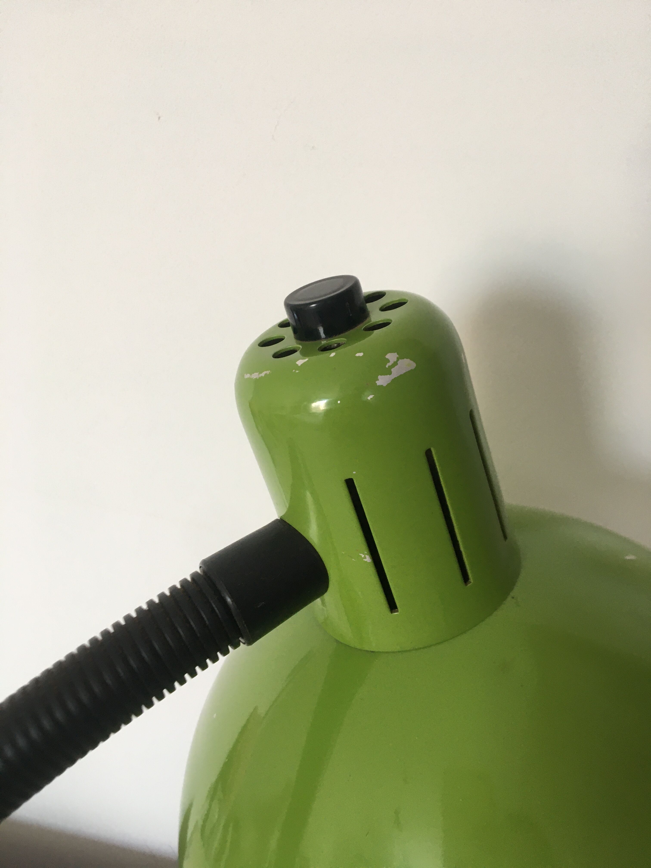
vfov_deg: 61.7
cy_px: 434
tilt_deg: -19.3
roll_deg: -0.9
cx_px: 326
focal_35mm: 29
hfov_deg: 48.2
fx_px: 727
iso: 40
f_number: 2.2
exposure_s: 1/33
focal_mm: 4.15
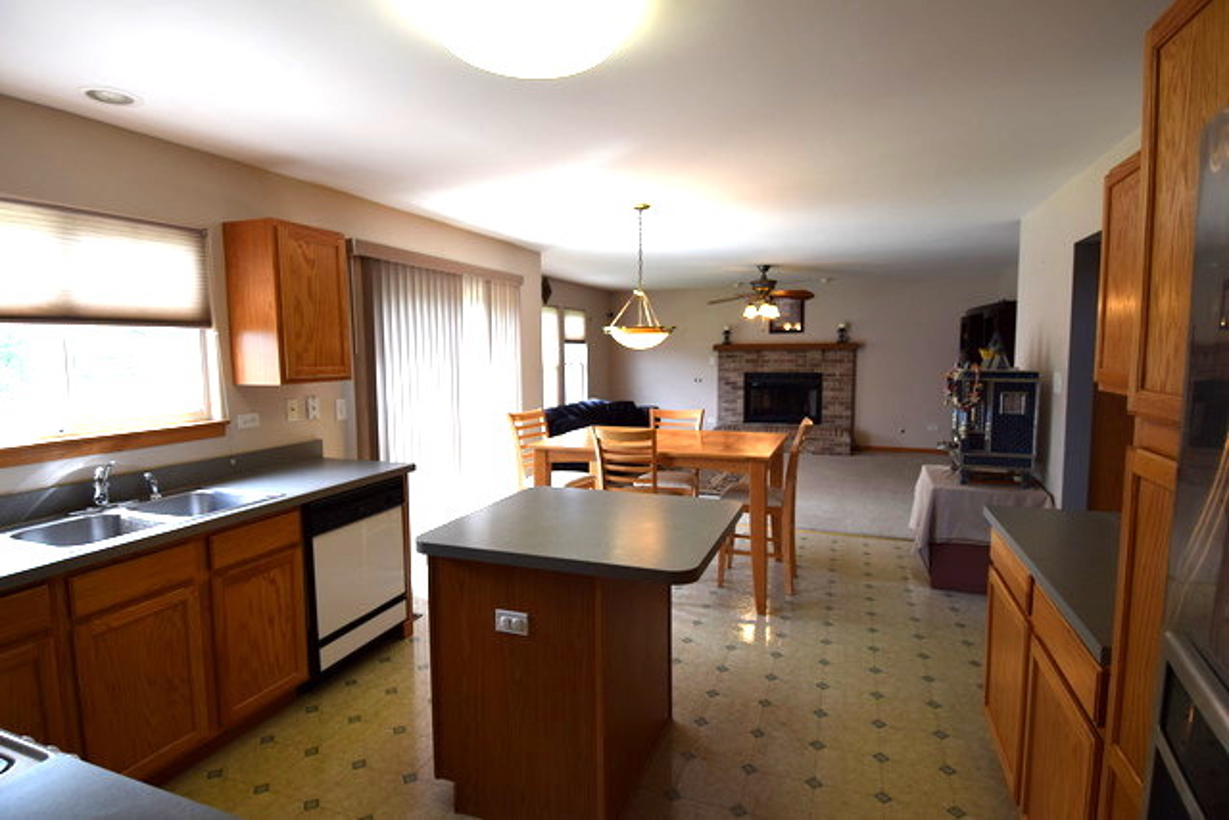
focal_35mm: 18
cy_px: 410
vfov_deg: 67.4
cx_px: 614
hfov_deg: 90.0
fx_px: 615
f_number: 5.6
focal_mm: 12
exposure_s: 1/125
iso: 400
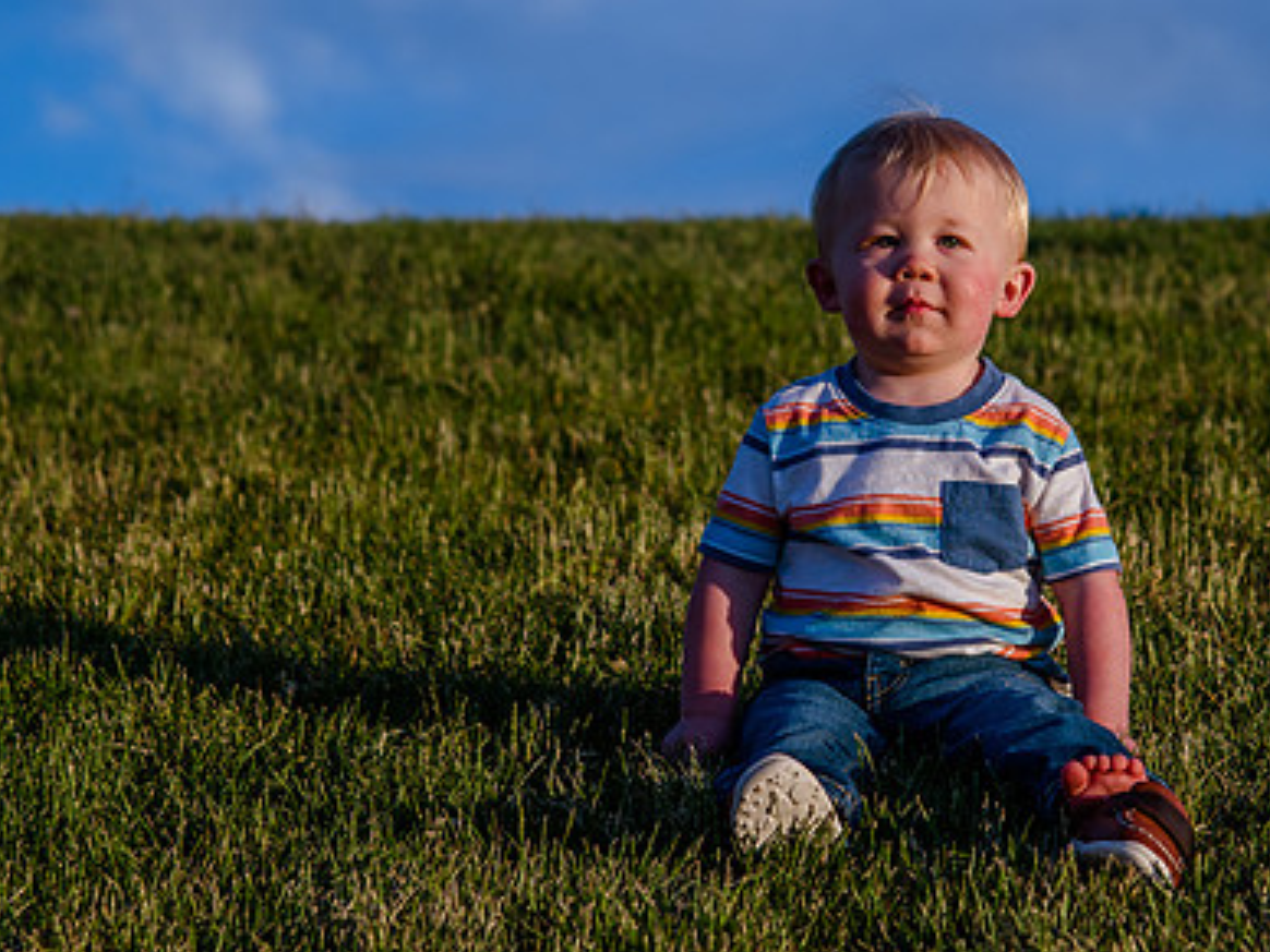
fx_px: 5760
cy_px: 468
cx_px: 908
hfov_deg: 12.6
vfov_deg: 9.5
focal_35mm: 157
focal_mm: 85
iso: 200
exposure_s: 1/640
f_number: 5
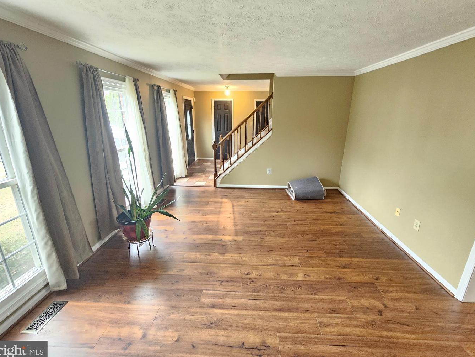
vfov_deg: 85.6
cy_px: 169
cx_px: 241
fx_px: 192
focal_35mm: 14
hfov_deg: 102.1
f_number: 2.2
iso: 500
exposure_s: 1/30
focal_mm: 2.2
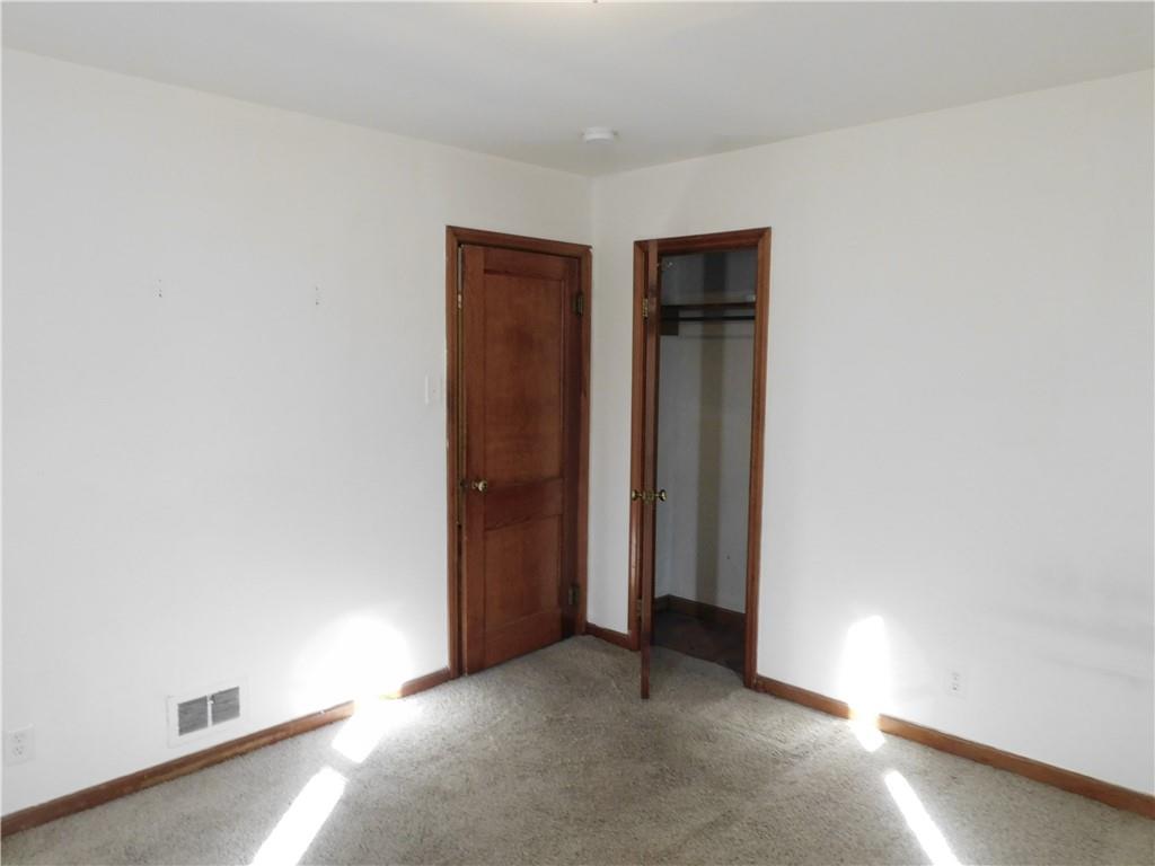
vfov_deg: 56.8
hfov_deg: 71.6
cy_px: 433
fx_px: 801
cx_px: 578
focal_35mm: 24
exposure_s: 1/30
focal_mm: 4.3
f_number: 3.3
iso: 320
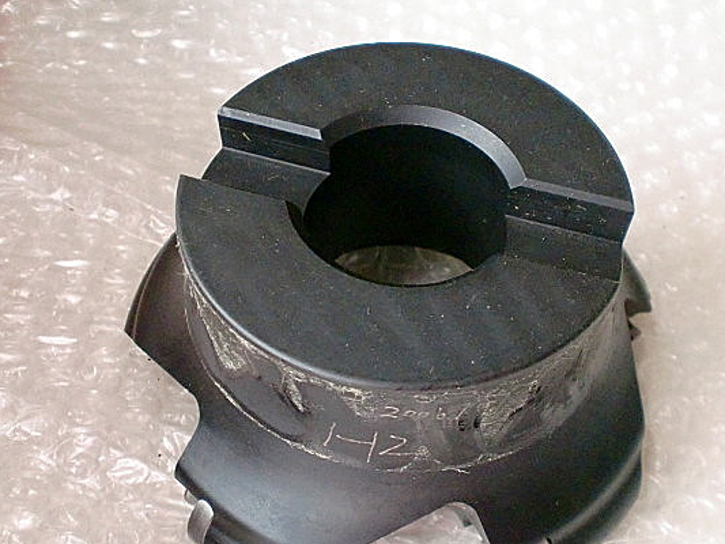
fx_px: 880
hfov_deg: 44.7
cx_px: 400
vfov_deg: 34.3
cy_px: 324
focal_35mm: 42
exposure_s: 1/60
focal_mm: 6.3
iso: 800
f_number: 3.1
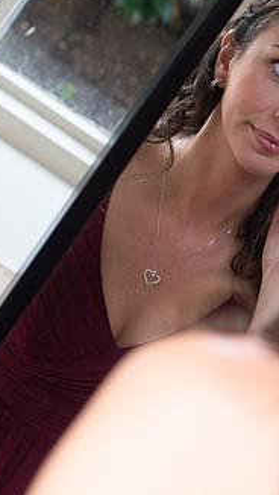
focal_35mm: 104
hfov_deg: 11.5
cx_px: 294
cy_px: 168
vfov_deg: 20.5
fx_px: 1367
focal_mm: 35
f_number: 2.5
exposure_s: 1/100
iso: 500
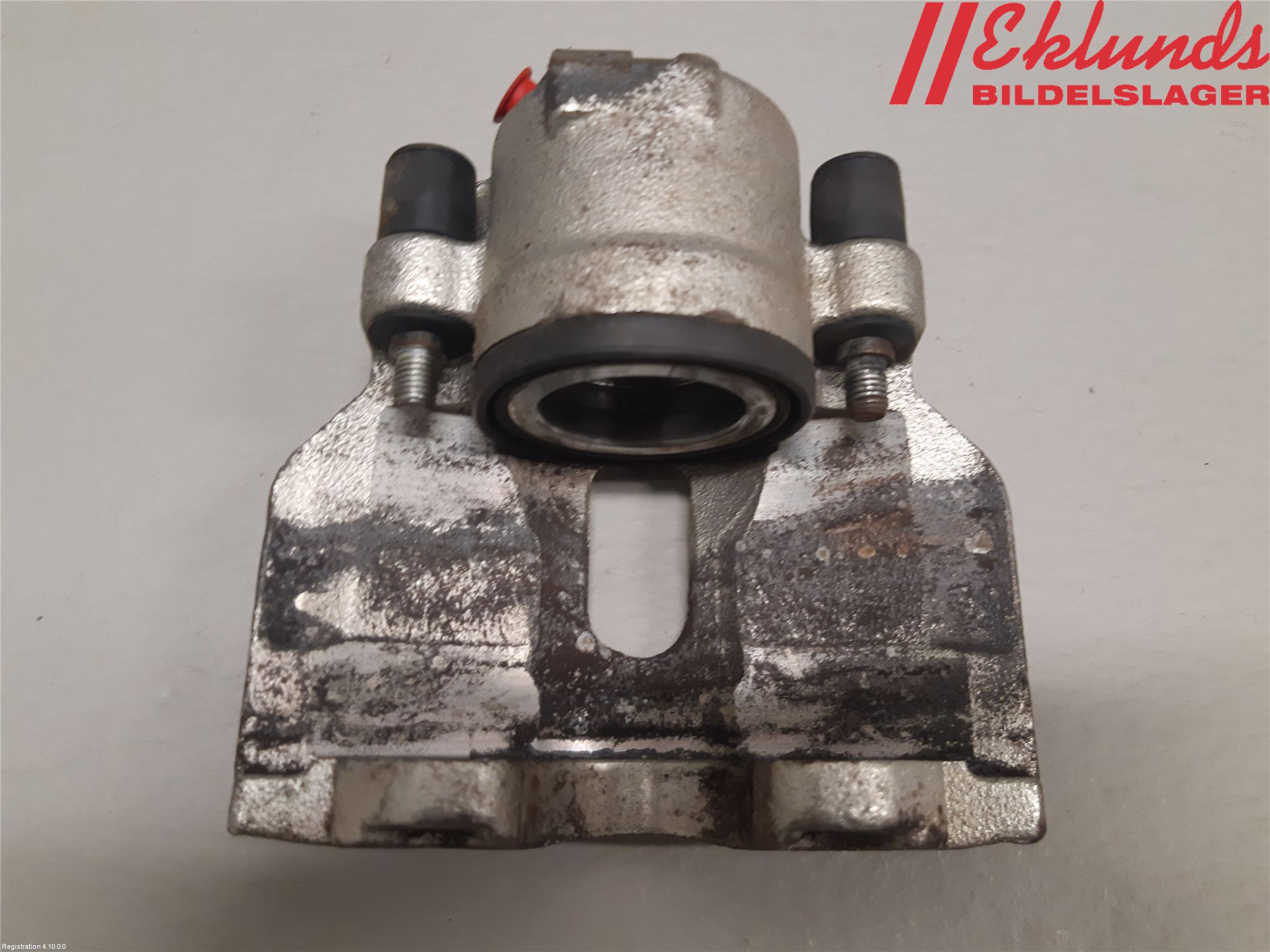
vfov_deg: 53.1
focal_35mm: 26
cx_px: 635
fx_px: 954
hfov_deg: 67.3
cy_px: 476
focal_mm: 3.93
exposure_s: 1/50
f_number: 1.7
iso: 125
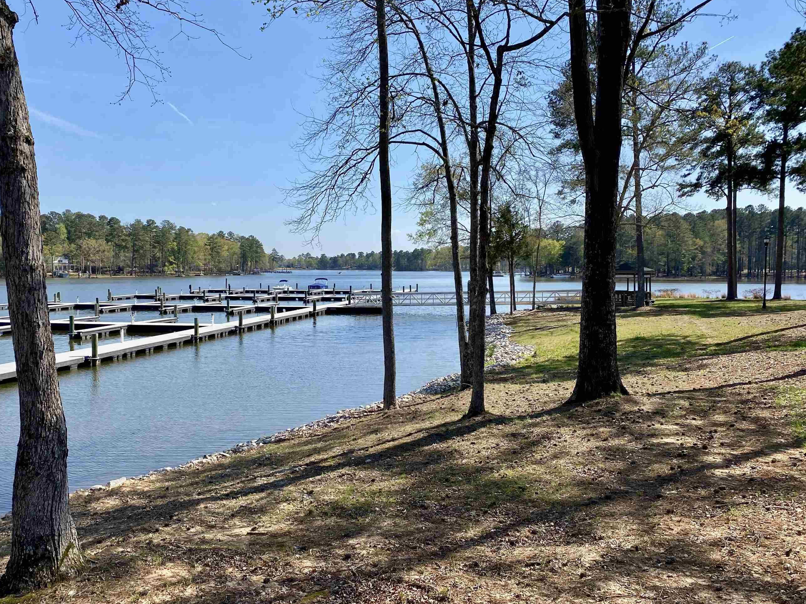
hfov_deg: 58.1
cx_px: 341
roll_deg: -0.3
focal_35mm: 31
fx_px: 722
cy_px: 301
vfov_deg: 45.4
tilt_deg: -2.6
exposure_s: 1/2571
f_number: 1.8
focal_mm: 4.25
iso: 32
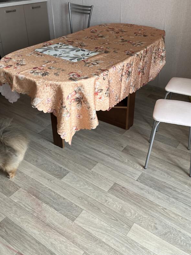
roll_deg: +1.6
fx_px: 250
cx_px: 103
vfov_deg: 53.6
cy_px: 103
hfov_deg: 41.7
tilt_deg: -27.8
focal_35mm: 34
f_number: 1.6
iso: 80
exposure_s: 1/100
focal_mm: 5.1
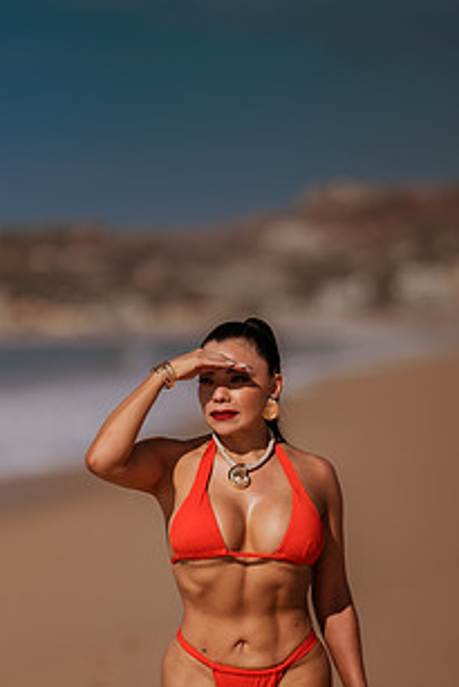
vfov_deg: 10.4
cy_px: 472
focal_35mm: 198
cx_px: 199
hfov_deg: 6.9
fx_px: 3782
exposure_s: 1/8000
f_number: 1.8
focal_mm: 135
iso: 50
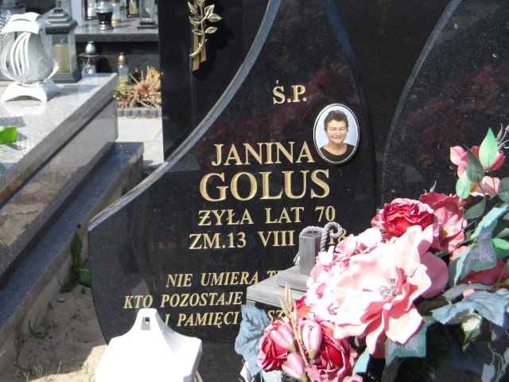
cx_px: 254
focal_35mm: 87
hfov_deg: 22.5
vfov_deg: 17.0
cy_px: 191
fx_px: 1279
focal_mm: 15.6
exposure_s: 1/256
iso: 100
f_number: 5.6
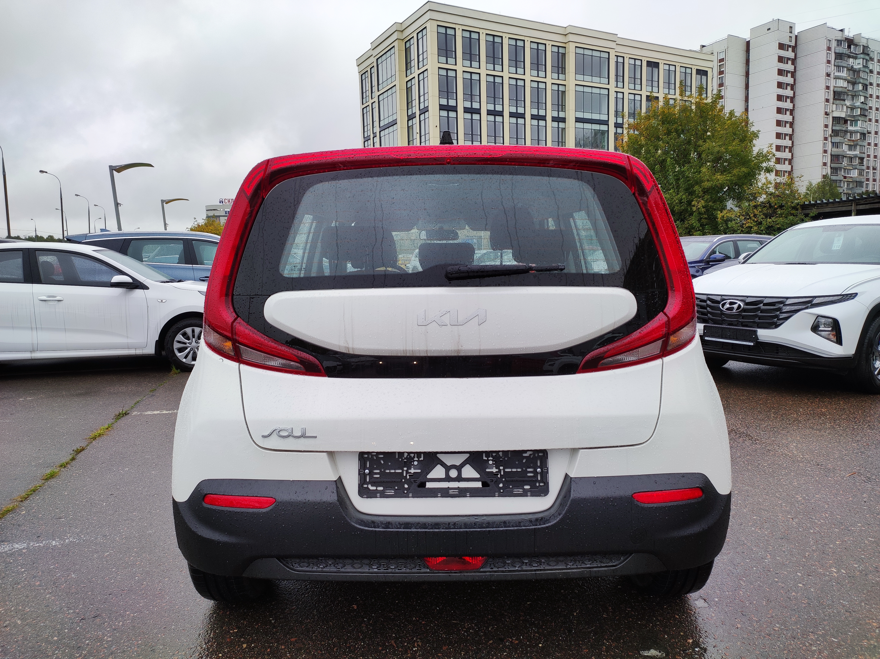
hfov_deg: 91.1
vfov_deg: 74.6
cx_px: 440
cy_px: 330
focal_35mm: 17
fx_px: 432
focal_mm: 4.74
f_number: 1.79
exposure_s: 1/128
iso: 50
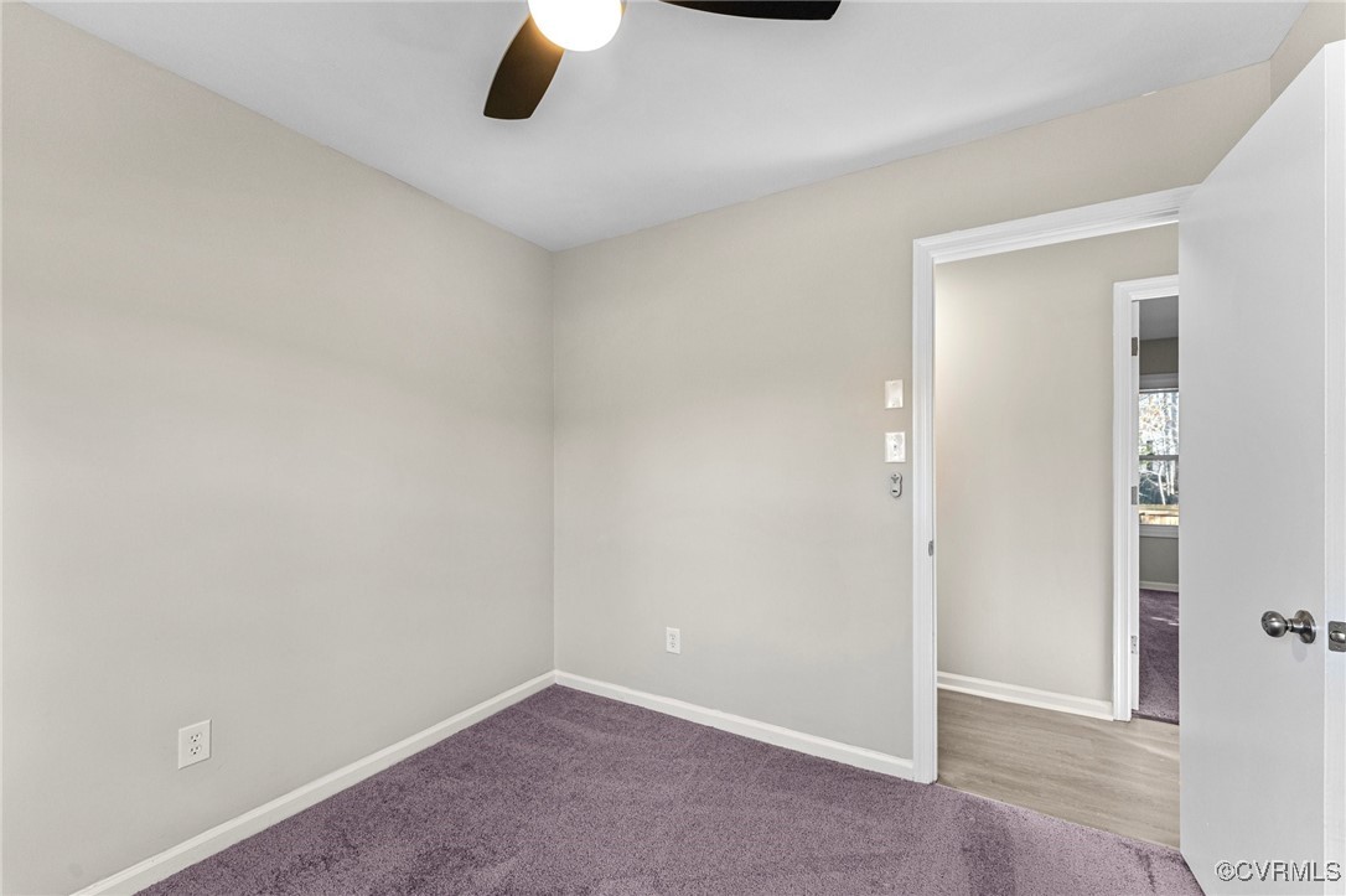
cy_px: 448
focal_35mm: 14
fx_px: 523
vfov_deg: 81.2
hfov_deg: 104.3
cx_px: 673
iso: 1000
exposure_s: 1/50
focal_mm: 14
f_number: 7.1
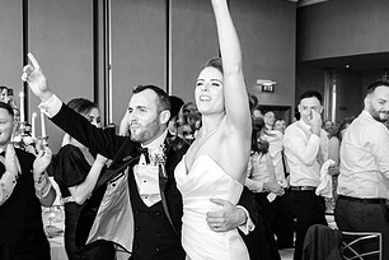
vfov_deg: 26.9
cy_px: 165
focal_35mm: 50
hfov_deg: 39.5
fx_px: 540
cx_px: 169
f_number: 2.8
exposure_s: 1/160
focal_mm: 16
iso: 1600
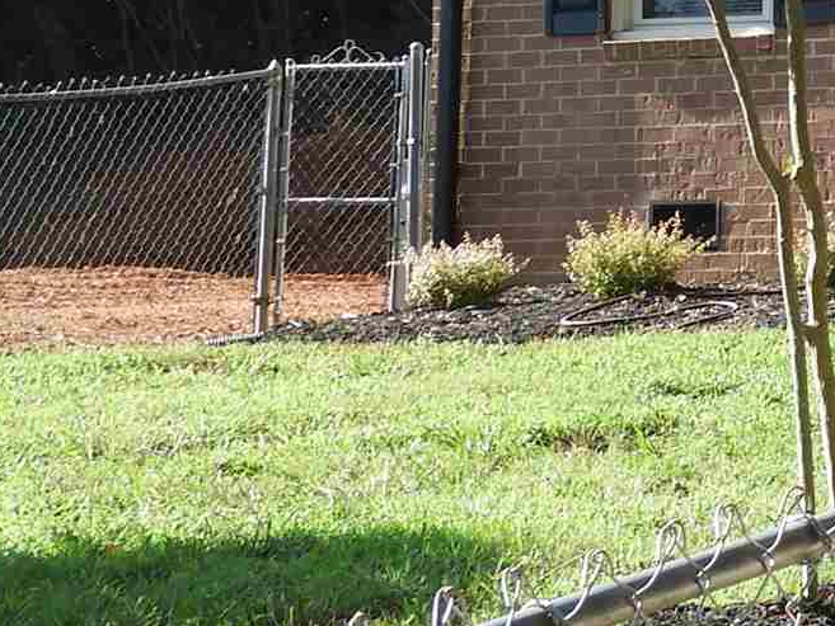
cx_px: 1570
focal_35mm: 187
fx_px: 4512
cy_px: -235
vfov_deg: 7.8
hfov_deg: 9.9
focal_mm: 7.2
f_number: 3.8
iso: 100
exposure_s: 1/250
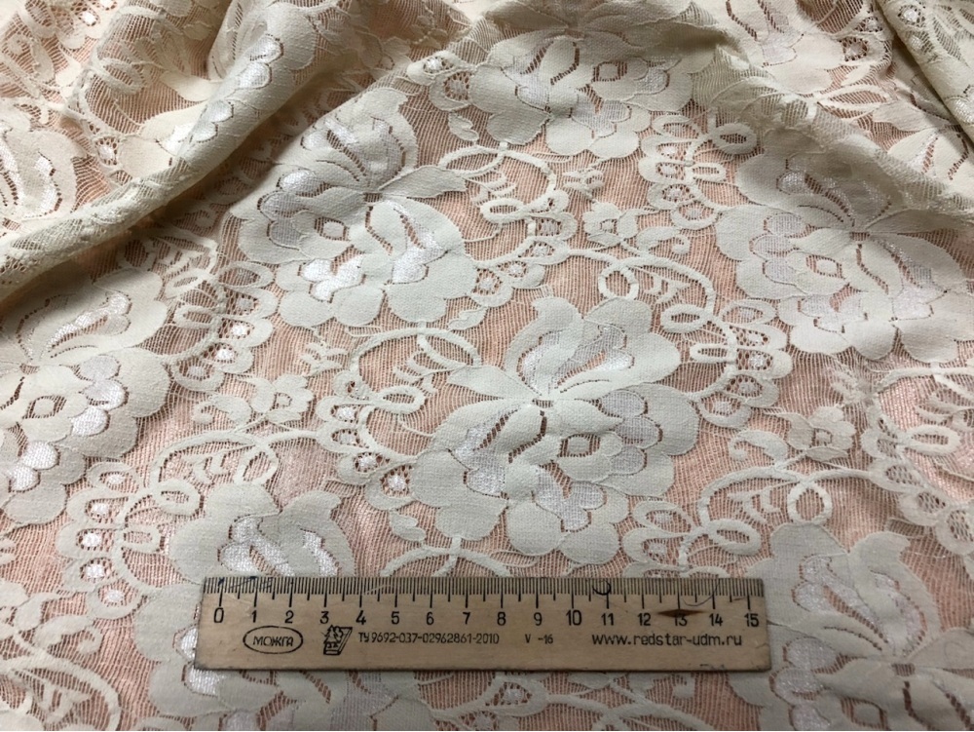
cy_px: 366
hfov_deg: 73.9
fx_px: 647
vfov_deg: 58.9
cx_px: 487
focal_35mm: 23
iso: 125
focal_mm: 4
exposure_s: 1/40
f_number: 3
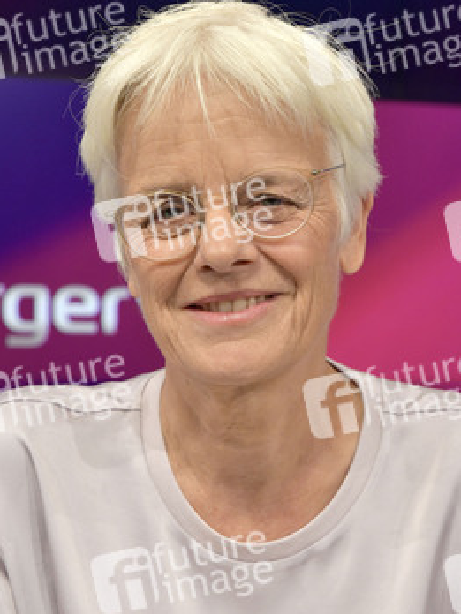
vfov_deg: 30.3
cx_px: 233
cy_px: 309
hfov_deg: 22.9
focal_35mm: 64
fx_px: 1136
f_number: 6.3
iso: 2500
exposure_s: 1/200
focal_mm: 58
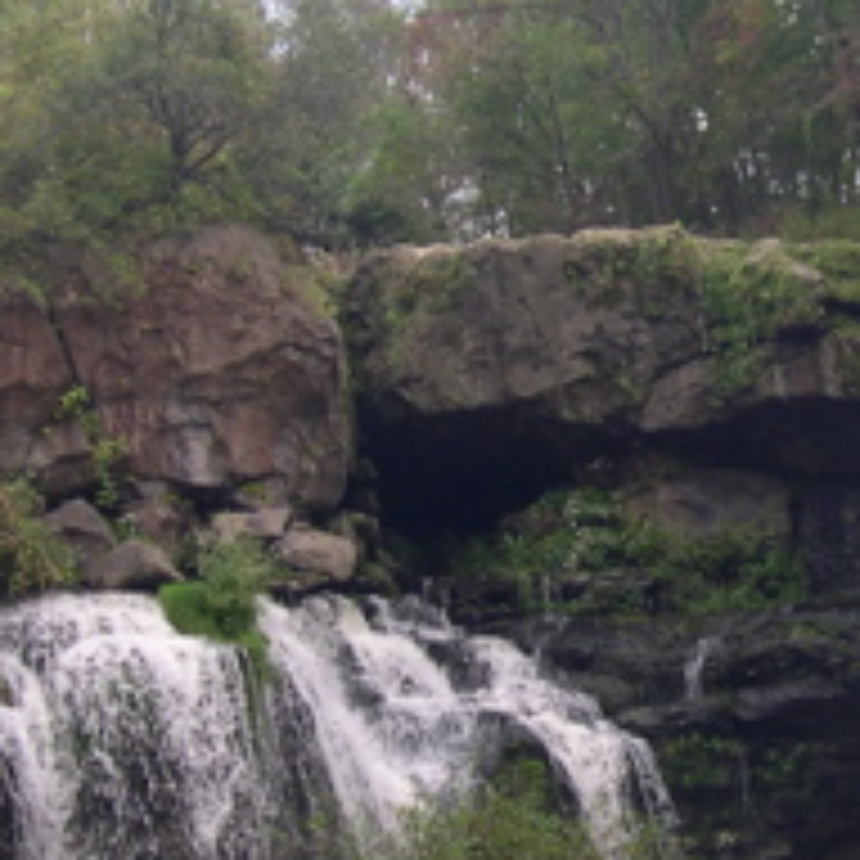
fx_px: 3289
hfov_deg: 14.8
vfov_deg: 14.9
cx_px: 707
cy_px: 387
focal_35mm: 117
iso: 100
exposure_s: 1/137
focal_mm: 8
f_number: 2.8
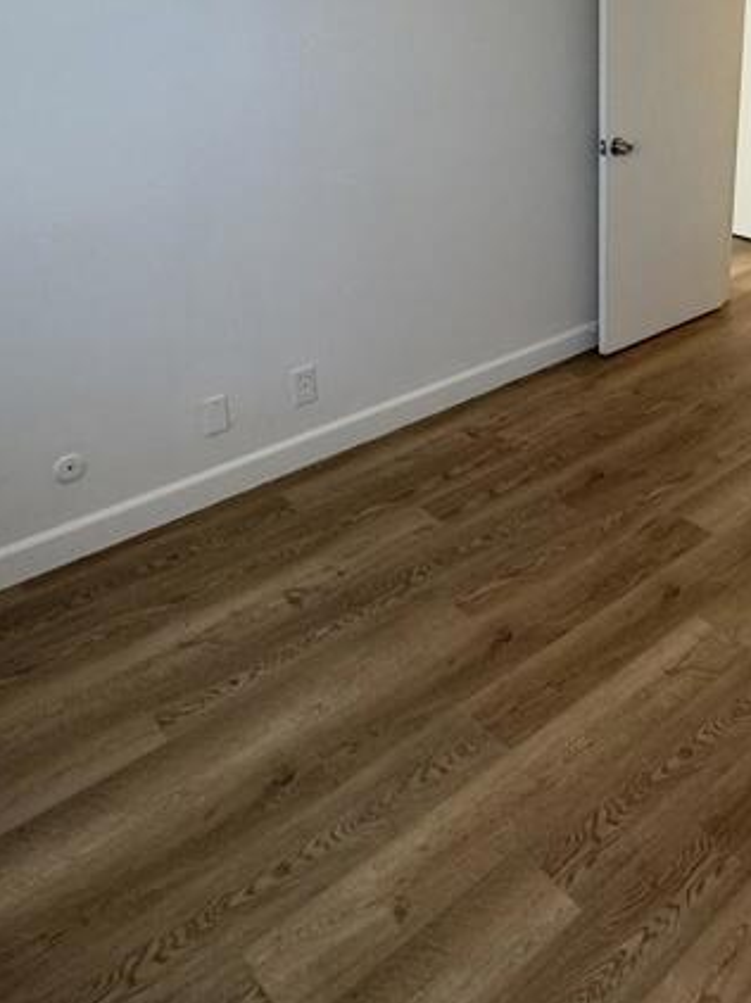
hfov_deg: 40.0
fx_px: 985
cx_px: 604
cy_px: 261
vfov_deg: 51.9
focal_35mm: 34
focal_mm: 2.22
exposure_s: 1/120
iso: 250
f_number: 2.2
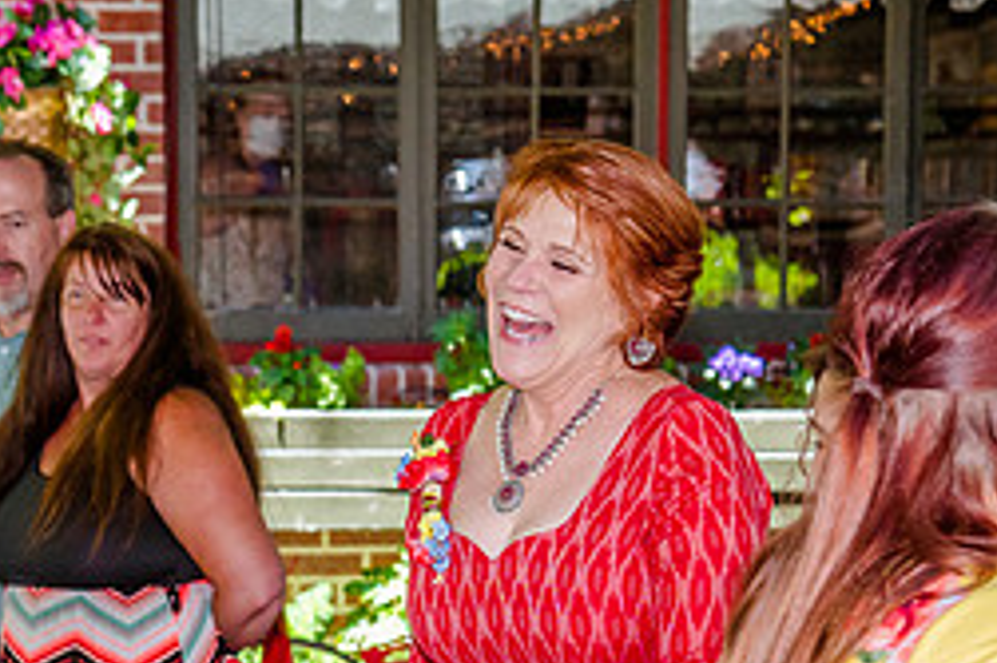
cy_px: 668
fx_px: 5092
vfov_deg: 7.4
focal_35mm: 184
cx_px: 342
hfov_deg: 11.2
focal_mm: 75
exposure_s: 1/500
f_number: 5.6
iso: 1600
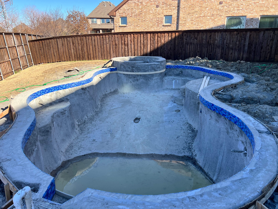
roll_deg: +0.4
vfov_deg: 53.1
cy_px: 104
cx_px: 139
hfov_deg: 67.3
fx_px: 209
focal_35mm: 26
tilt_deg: -17.7
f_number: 1.5
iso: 50
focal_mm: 5.7
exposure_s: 1/1058
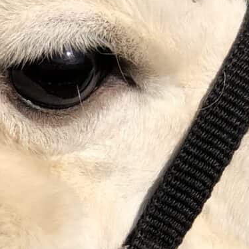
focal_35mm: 345
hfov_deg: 5.1
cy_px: 288
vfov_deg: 5.1
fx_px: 2808
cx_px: 10
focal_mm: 6.6
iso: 20
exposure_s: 1/1297
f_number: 2.8
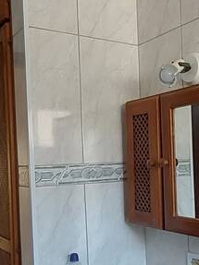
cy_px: 180
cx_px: 130
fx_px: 376
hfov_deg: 29.5
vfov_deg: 38.4
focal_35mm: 49
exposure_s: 1/40
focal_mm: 1.74
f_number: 2.2
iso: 320
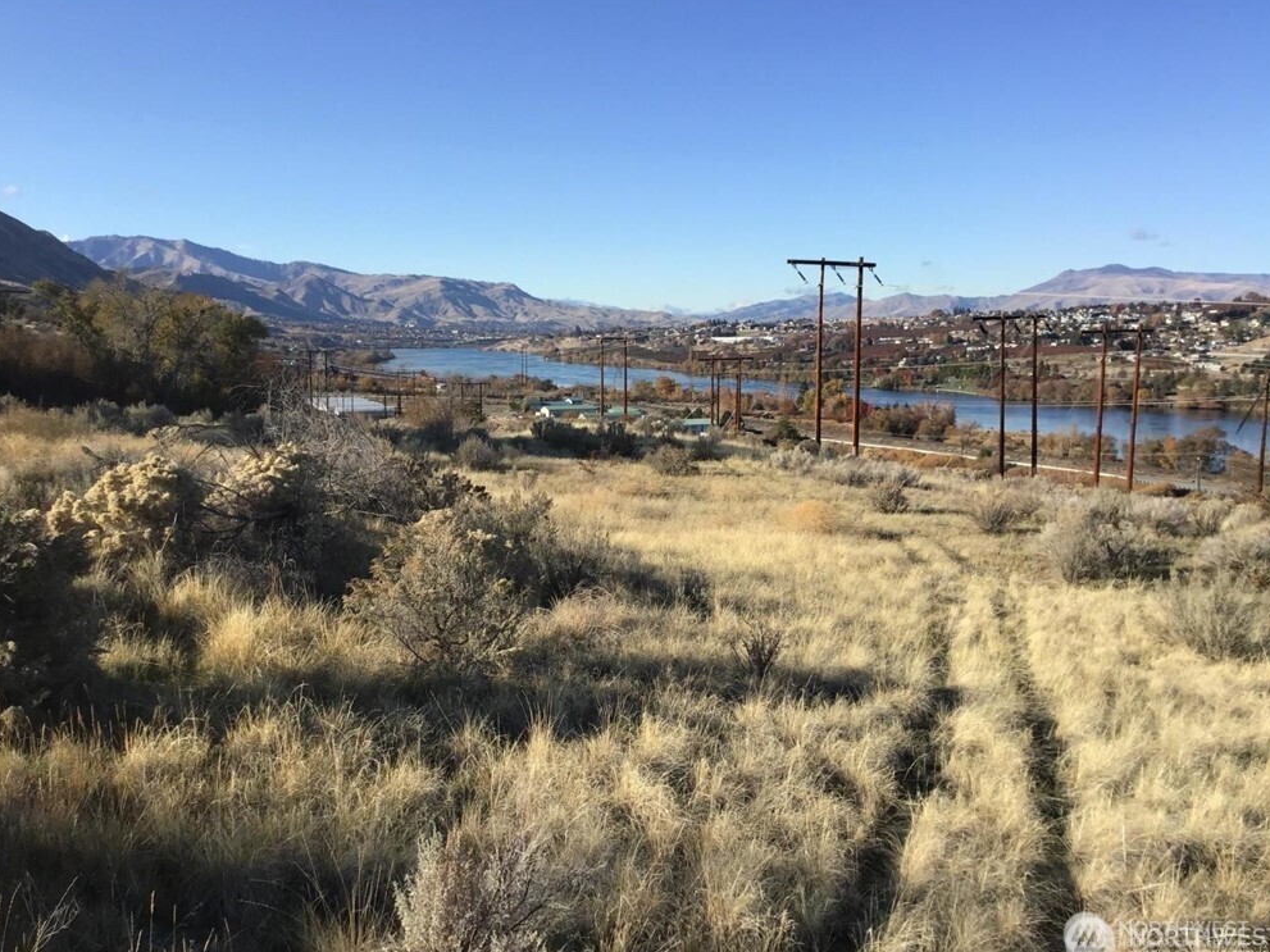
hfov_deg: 56.8
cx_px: 630
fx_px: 1174
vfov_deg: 44.2
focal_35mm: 32
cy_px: 480
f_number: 2.4
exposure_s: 1/1235
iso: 25
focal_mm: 3.3
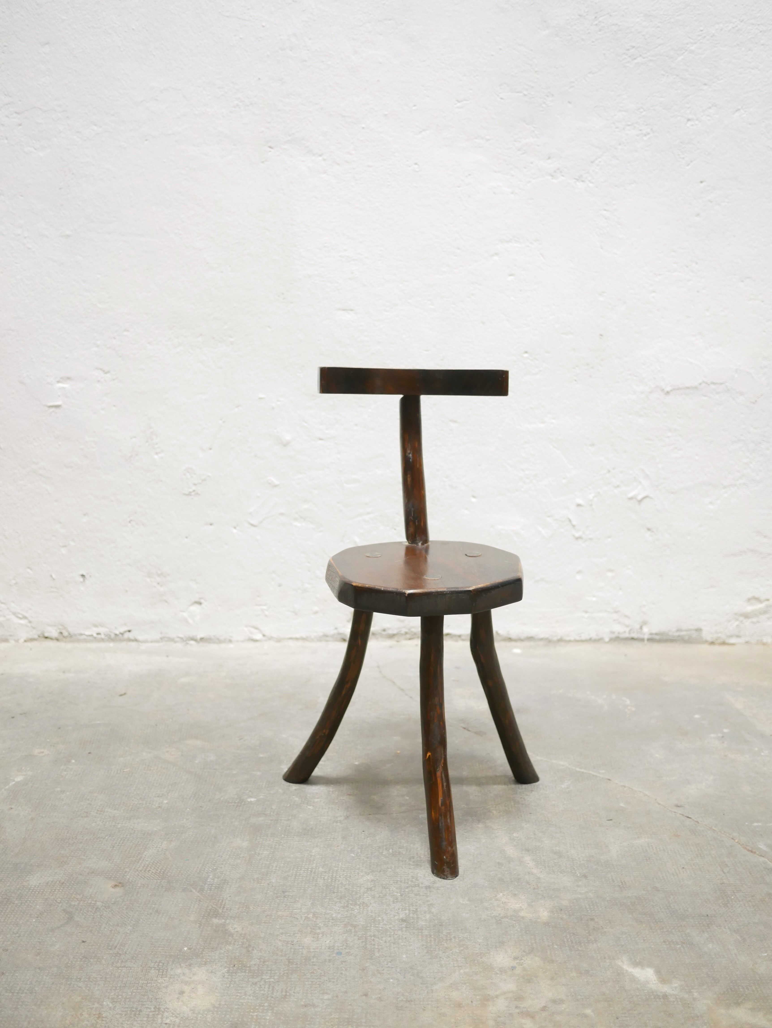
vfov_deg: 46.8
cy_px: 514
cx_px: 386
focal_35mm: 40
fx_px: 1189
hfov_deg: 36.0
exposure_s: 1/60
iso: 640
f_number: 1.7
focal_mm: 20
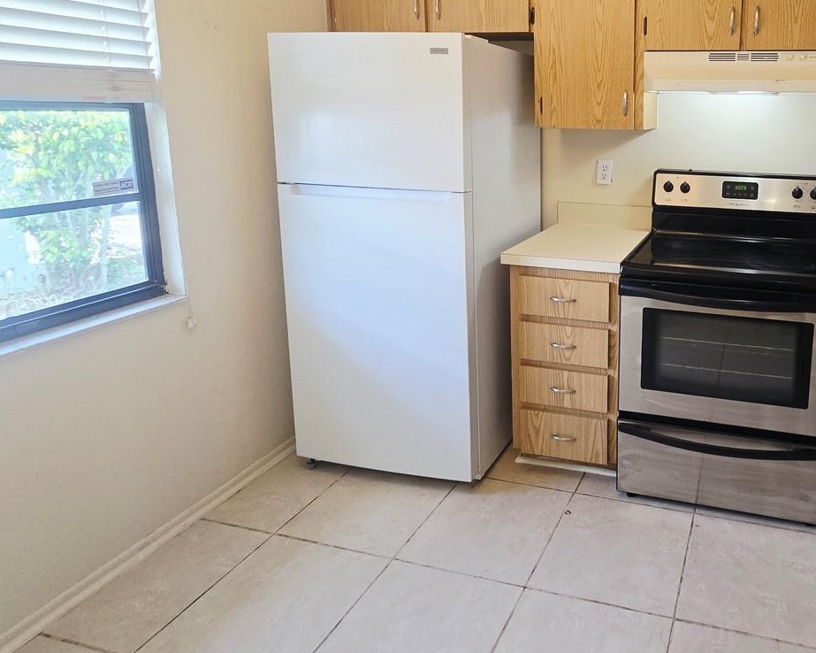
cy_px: 206
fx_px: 531
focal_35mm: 22
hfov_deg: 68.3
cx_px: 647
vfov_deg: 61.2
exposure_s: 1/60
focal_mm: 2.2
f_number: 2.2
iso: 125
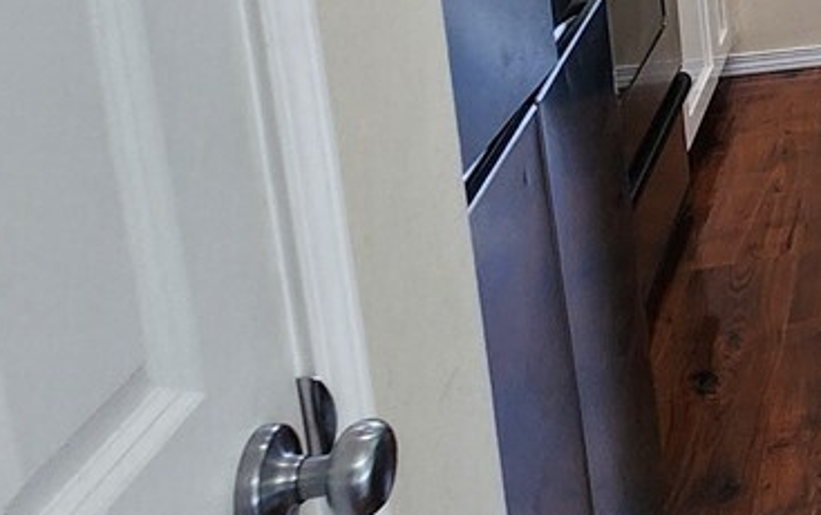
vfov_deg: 19.7
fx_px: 1344
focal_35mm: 60
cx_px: 1653
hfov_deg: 19.1
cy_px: -186
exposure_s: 1/60
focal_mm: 2.2
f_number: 2.2
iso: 125
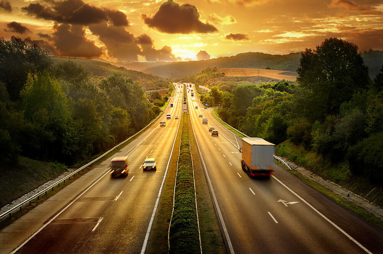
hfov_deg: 27.0
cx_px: 192
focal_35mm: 75
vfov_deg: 18.1
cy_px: 127
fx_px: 796
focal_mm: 50
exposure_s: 1/8
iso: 100
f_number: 16
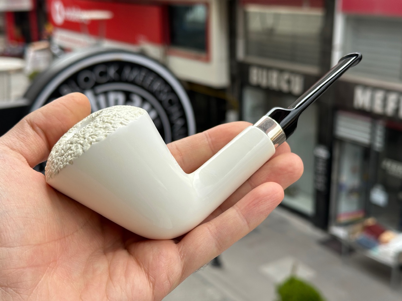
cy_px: 150
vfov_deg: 30.3
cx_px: 201
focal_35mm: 48
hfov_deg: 39.7
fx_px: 557
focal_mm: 6.86
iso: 64
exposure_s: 1/1497
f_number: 1.78
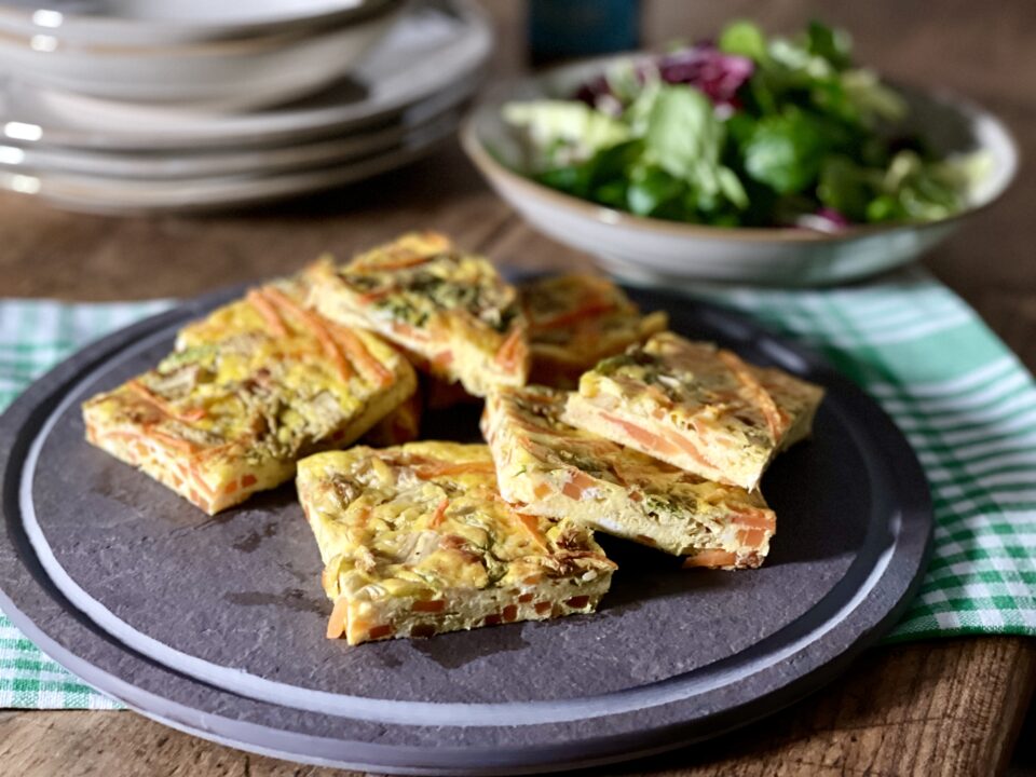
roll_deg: -1.4
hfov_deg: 30.3
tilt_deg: -26.9
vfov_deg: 22.9
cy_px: 388
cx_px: 518
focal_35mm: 64
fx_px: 1915
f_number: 2.2
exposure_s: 1/15
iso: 500
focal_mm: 7.5
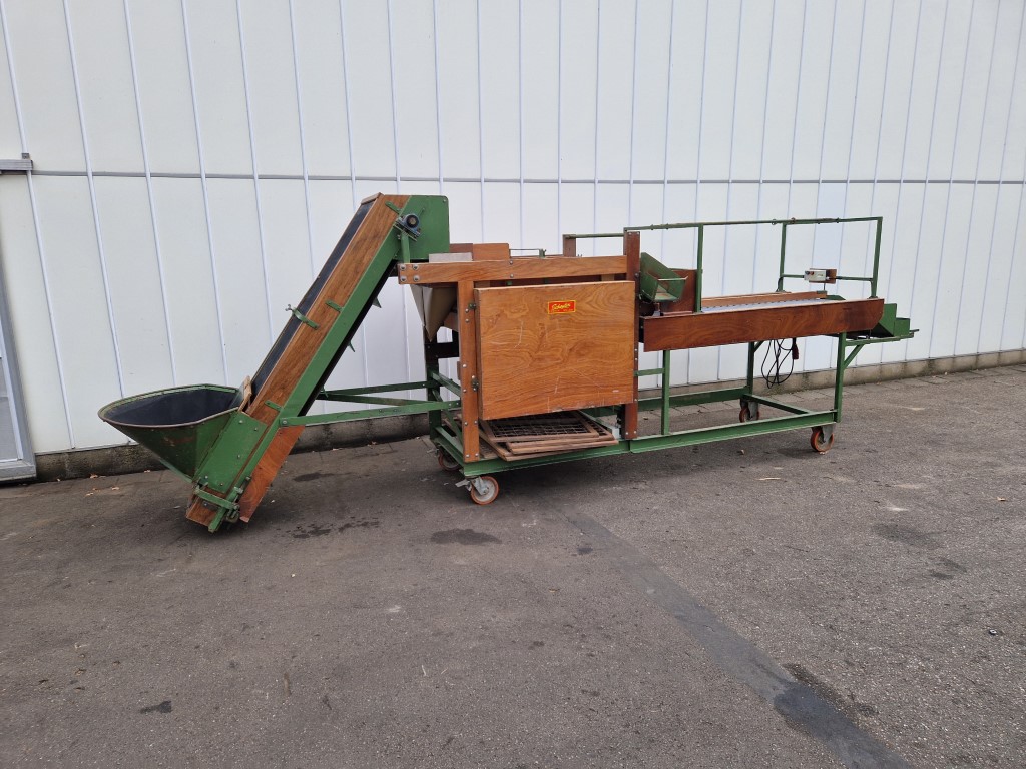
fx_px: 682
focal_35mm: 23
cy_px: 384
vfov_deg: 58.9
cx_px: 513
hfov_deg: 73.9
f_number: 1.8
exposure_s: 1/772
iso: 50
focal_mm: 5.4
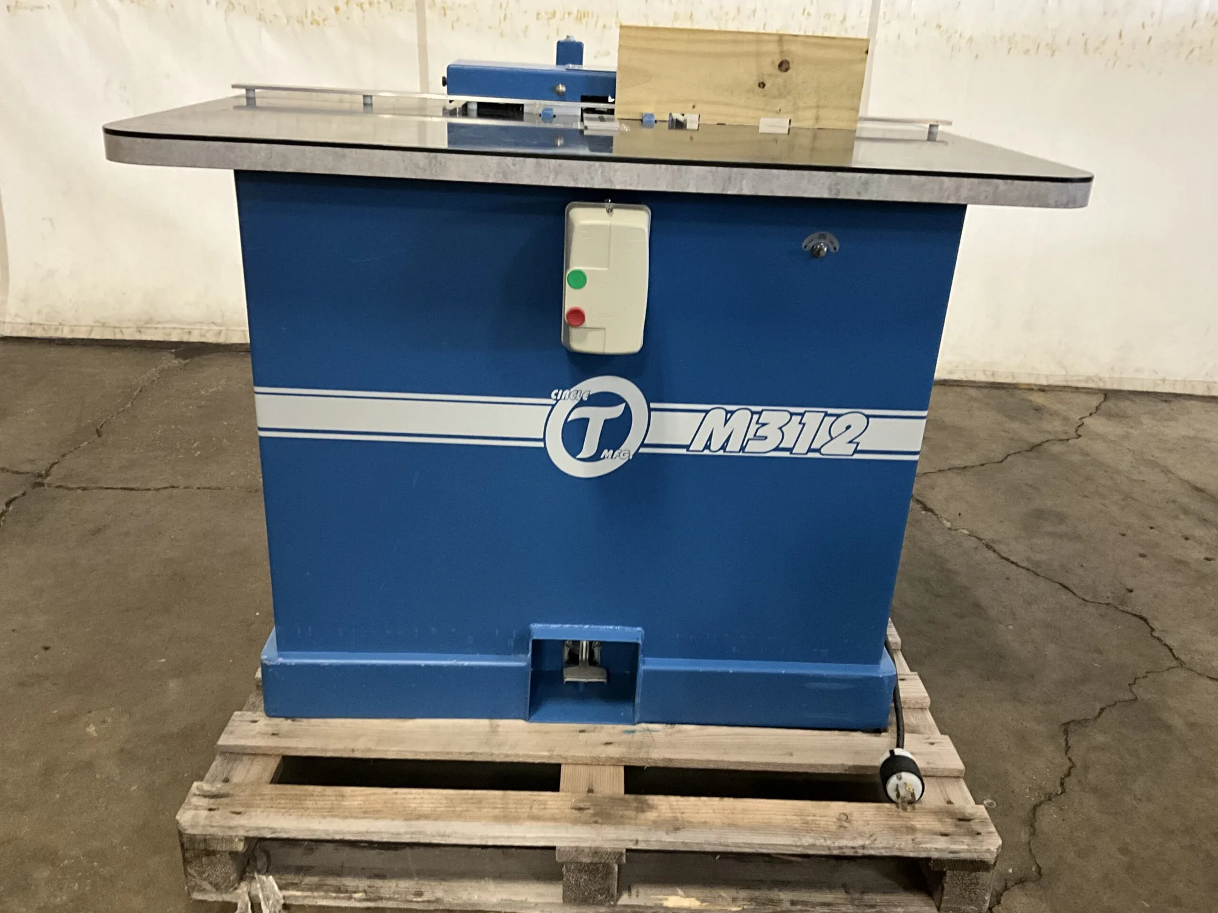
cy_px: 456
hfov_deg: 61.7
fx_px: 1020
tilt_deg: -23.4
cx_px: 609
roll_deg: -2.0
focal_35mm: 29
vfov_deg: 48.2
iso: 320
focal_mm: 3
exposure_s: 1/49
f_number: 1.8
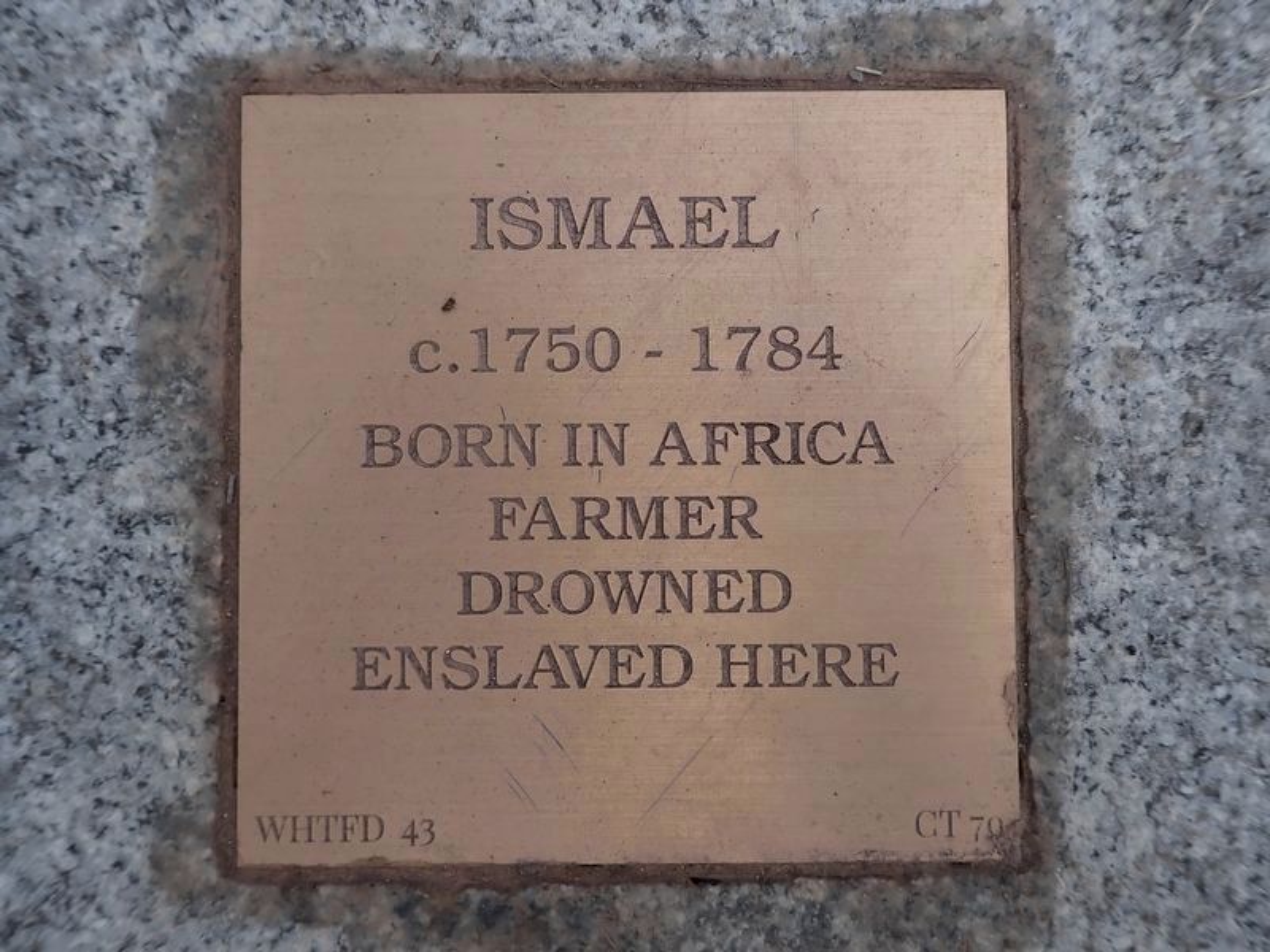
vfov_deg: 54.9
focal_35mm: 25
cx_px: 635
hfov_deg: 69.4
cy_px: 476
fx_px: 917
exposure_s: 1/500
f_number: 2.8
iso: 100
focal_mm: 4.5
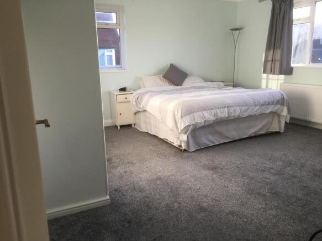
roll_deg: +0.6
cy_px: 120
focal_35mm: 29
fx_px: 270
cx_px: 161
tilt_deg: -10.5
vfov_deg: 48.2
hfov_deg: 61.7
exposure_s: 1/100
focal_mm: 4.15
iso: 40
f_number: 2.2
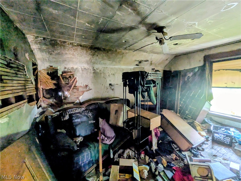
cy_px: 90
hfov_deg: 102.1
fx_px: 97
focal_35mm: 14
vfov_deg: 85.7
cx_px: 120
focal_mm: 1.85
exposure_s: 1/20
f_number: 2.2
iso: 207
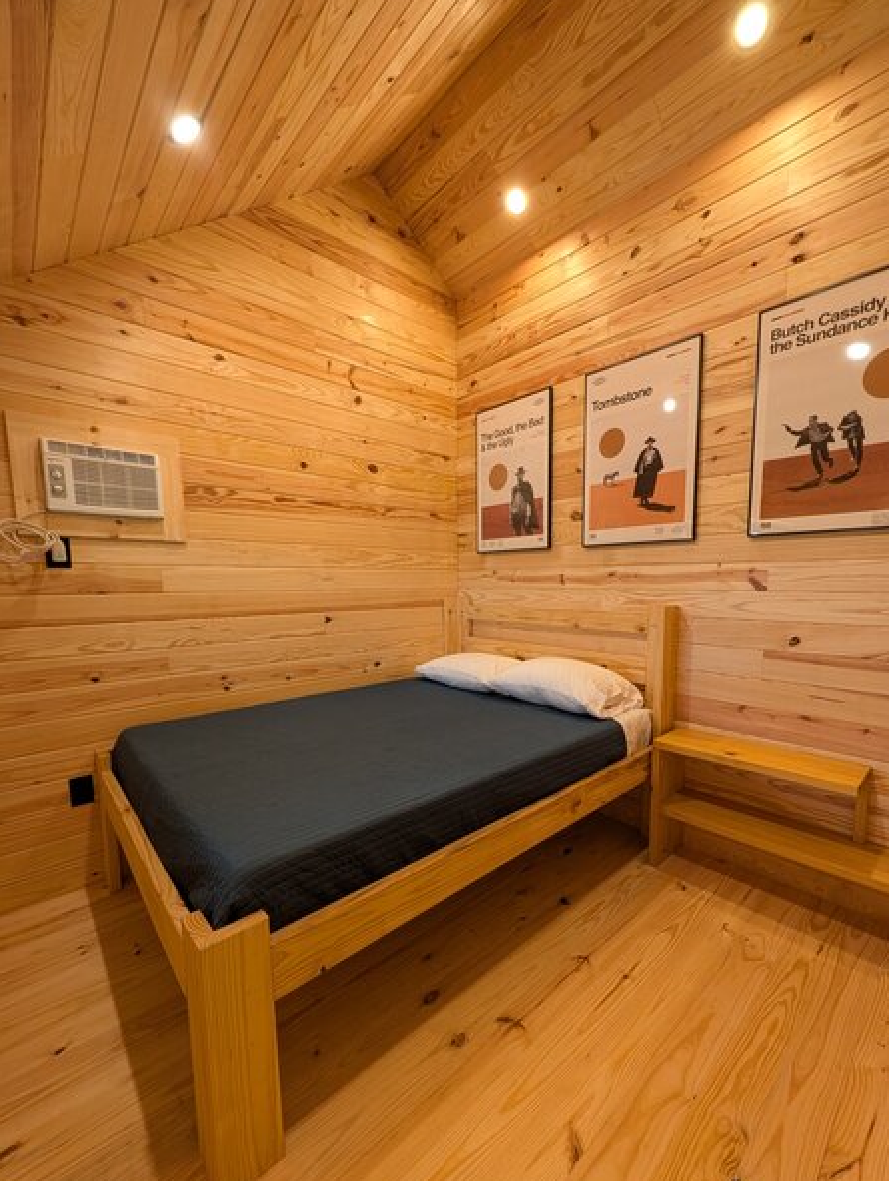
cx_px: 479
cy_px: 633
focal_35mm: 13
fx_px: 444
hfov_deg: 89.9
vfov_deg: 105.9
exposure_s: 1/36.9
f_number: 1.7
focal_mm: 2.02
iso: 135
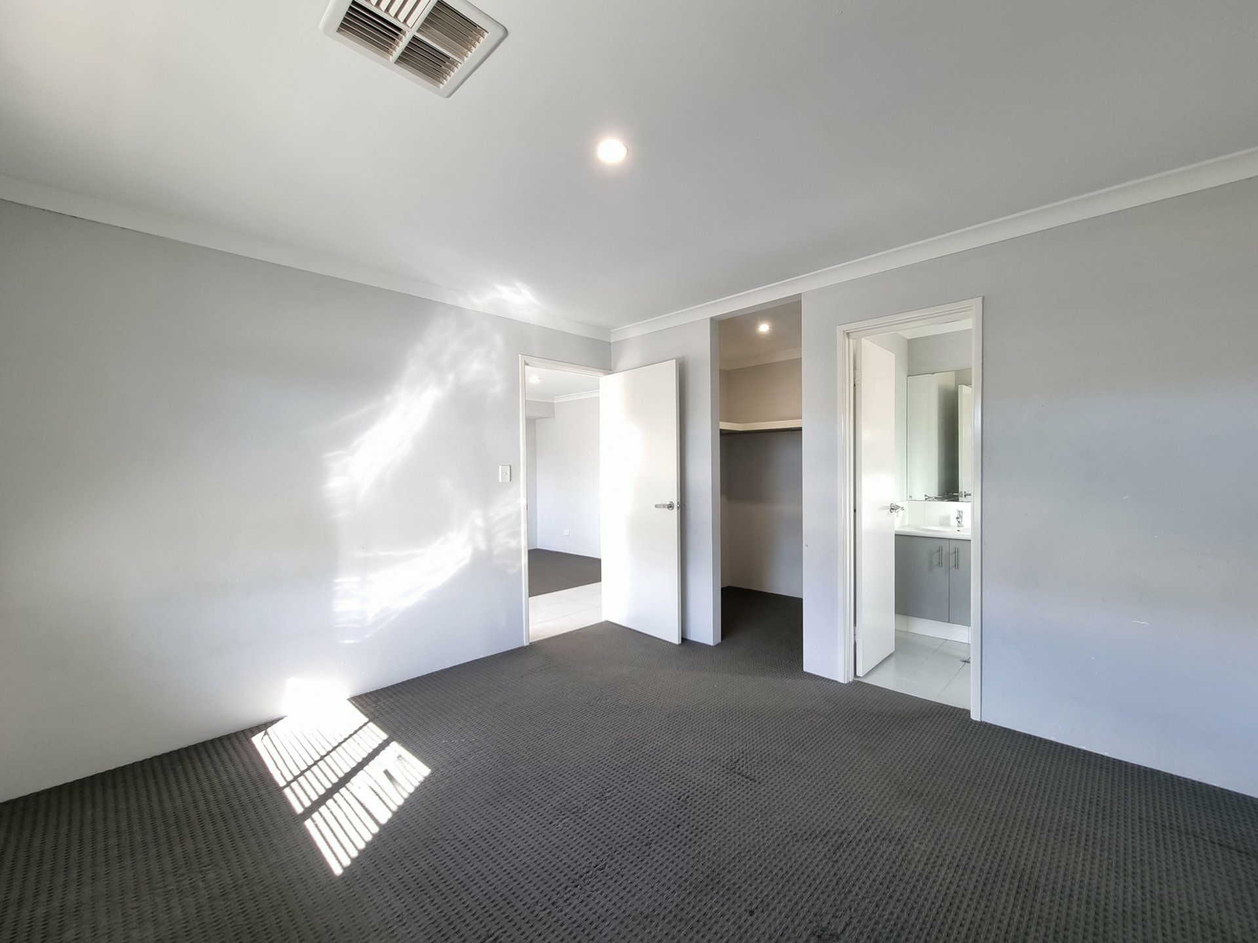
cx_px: 629
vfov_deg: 89.9
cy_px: 472
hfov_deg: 106.2
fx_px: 472
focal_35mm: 13
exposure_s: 1/50
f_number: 2.2
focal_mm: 2.2
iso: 100
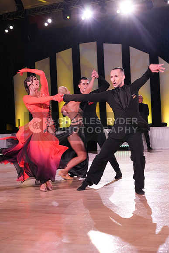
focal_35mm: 70
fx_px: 493
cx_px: 84
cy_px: 126
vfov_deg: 28.8
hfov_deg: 19.5
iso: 2500
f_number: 5.6
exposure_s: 1/200
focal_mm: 70
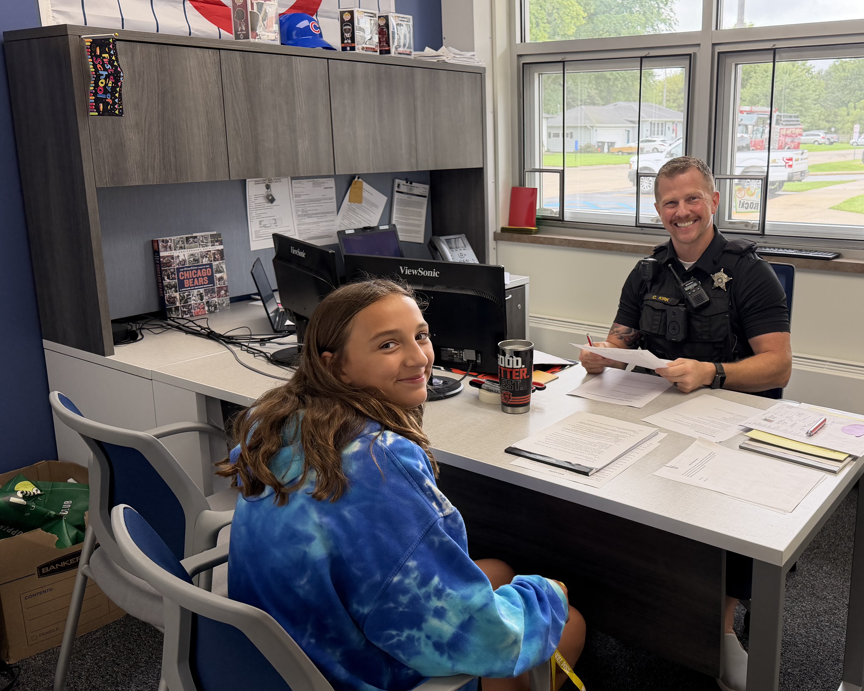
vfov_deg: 45.7
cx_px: 564
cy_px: 310
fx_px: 818
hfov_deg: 54.7
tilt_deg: -11.6
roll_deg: +0.0
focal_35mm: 32
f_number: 1.78
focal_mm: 6.76
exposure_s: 1/121
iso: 160
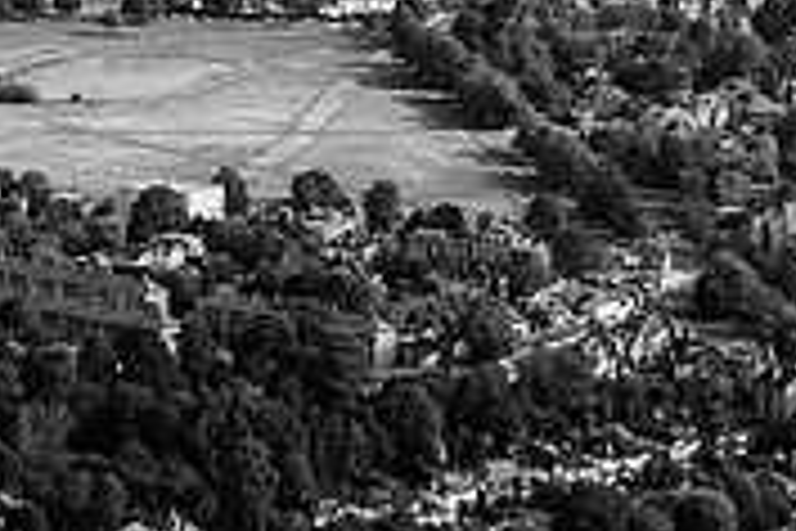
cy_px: -333
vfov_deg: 5.6
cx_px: -391
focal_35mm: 243
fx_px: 5373
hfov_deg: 8.3
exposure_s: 1/250
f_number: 8
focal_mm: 70
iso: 200
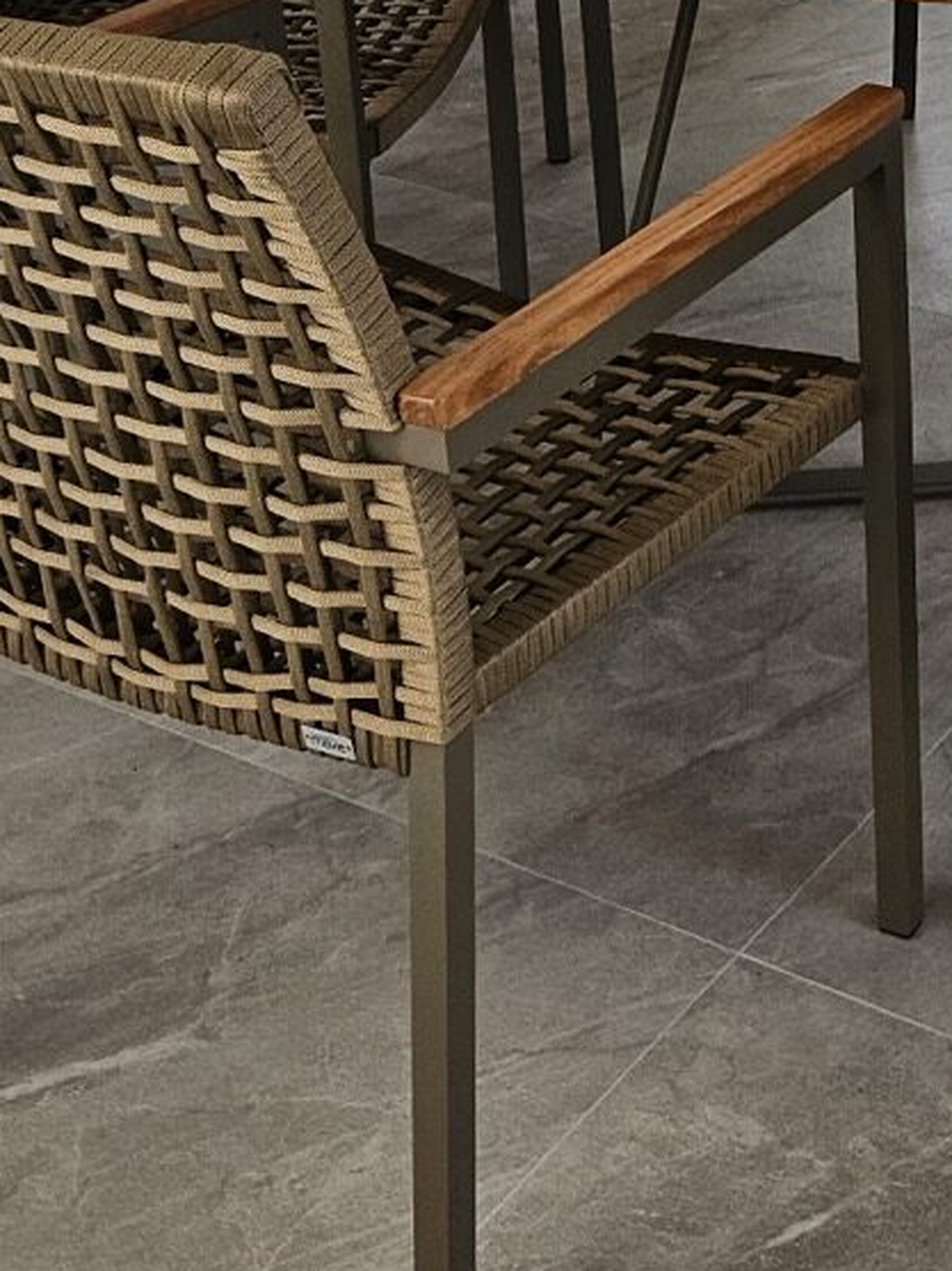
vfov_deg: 26.9
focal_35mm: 69
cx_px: 927
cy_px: 59
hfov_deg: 20.7
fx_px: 2533
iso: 200
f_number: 1.8
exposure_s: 1/180
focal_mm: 5
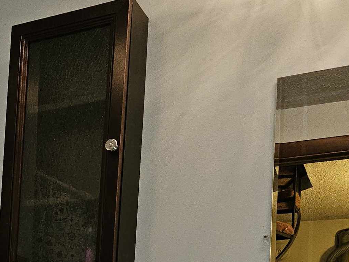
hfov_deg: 25.8
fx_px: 696
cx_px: -46
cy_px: 349
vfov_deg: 19.5
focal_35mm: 69
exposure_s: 1/24
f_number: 1.8
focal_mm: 5.4
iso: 100
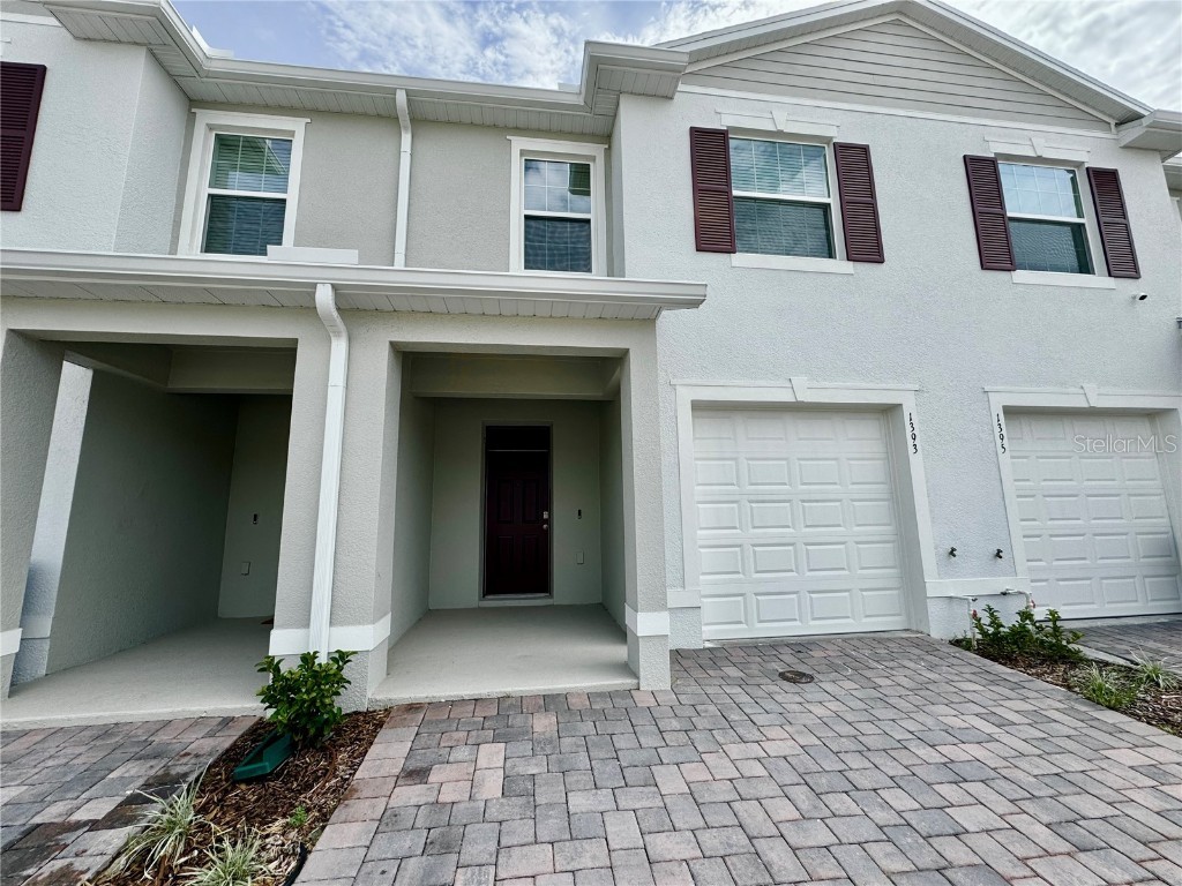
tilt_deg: +8.6
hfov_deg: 102.1
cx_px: 591
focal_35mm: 14
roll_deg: +1.3
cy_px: 443
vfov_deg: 85.7
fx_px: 478
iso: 50
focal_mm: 2.22
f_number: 2.2
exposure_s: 1/1277
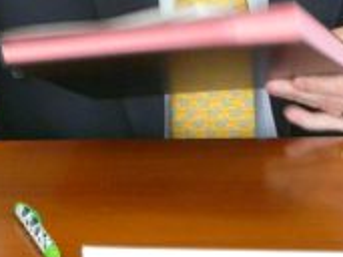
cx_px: -202
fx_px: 3317
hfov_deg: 5.8
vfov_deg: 4.4
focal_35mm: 335
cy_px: -165
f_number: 3.6
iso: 400
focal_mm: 15.8
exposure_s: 1/50
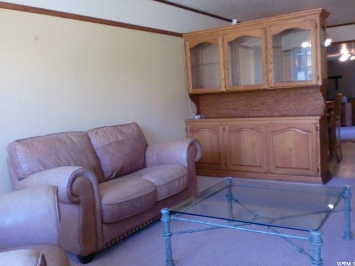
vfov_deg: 40.7
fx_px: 359
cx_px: 178
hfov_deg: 52.6
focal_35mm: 35
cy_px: 133
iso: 800
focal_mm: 6.3
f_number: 3.1
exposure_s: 1/125
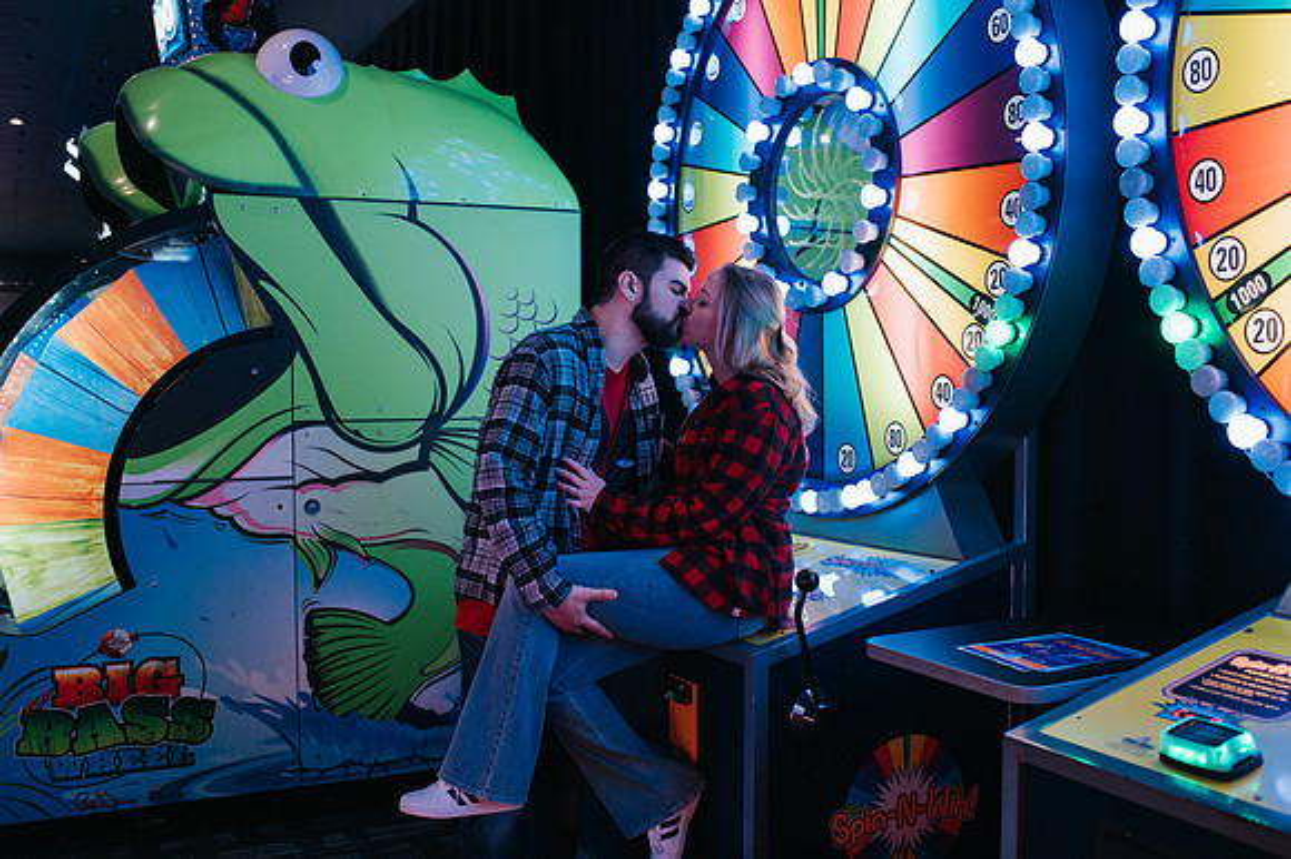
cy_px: 424
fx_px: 1270
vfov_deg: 37.4
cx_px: 637
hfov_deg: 53.9
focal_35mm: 35
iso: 1000
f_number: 3.2
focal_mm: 35
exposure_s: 1/160
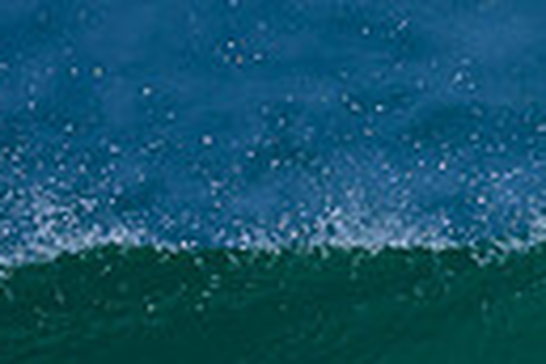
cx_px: 993
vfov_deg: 0.3
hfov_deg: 0.4
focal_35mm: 4927
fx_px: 74720
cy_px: 698
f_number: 6.3
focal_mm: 800
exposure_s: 1/2000
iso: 250
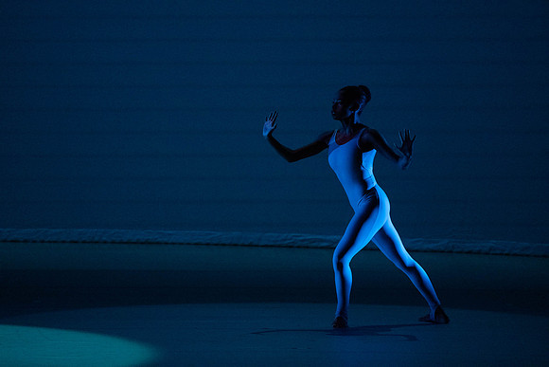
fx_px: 5644
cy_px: 184
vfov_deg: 3.7
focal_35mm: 370
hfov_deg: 5.6
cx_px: 274
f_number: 5.6
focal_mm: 370
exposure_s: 1/400
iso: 16000
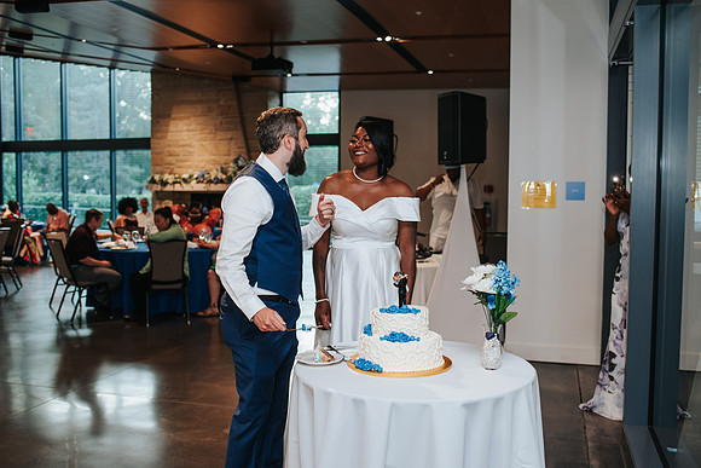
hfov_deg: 52.9
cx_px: 350
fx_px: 704
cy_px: 234
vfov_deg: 36.7
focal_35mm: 36
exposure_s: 1/160
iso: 560
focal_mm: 35
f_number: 2.8
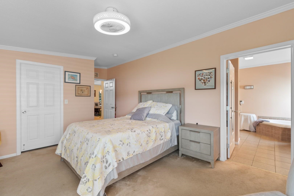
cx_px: 147
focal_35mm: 15
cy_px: 98
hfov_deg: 100.4
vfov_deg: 77.3
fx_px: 122
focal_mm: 10
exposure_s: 1/3
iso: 100
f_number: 4.5
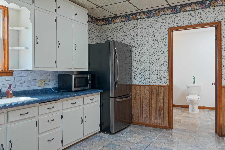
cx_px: 112
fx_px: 181
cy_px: 75
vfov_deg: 45.0
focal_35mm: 29
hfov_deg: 63.7
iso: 125
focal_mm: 10.59
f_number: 2.8
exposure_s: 1/30
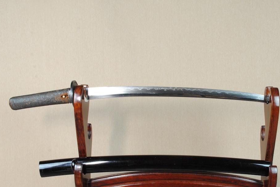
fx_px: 358
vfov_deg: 29.2
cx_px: 167
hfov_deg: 42.5
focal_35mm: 46
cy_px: 118
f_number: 11
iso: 400
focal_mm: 20
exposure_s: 1/2
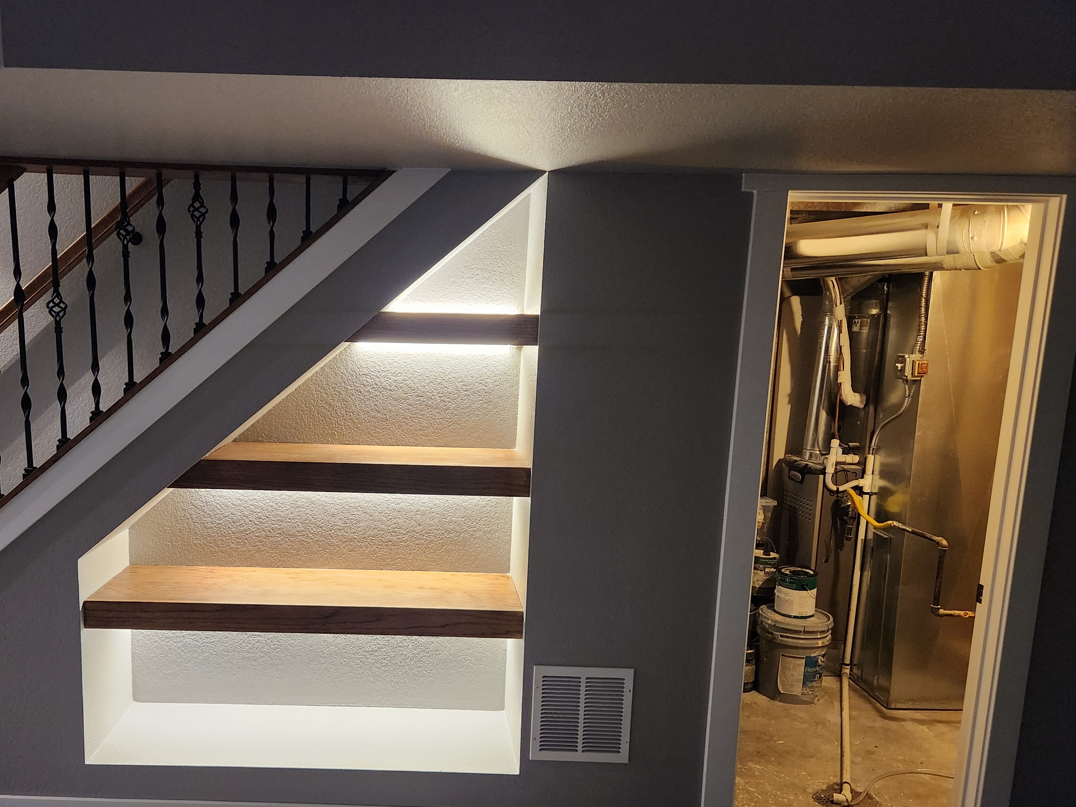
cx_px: 425
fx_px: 901
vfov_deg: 47.8
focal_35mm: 29
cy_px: 503
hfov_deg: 61.1
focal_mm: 5.4
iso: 640
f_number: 1.8
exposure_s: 1/120
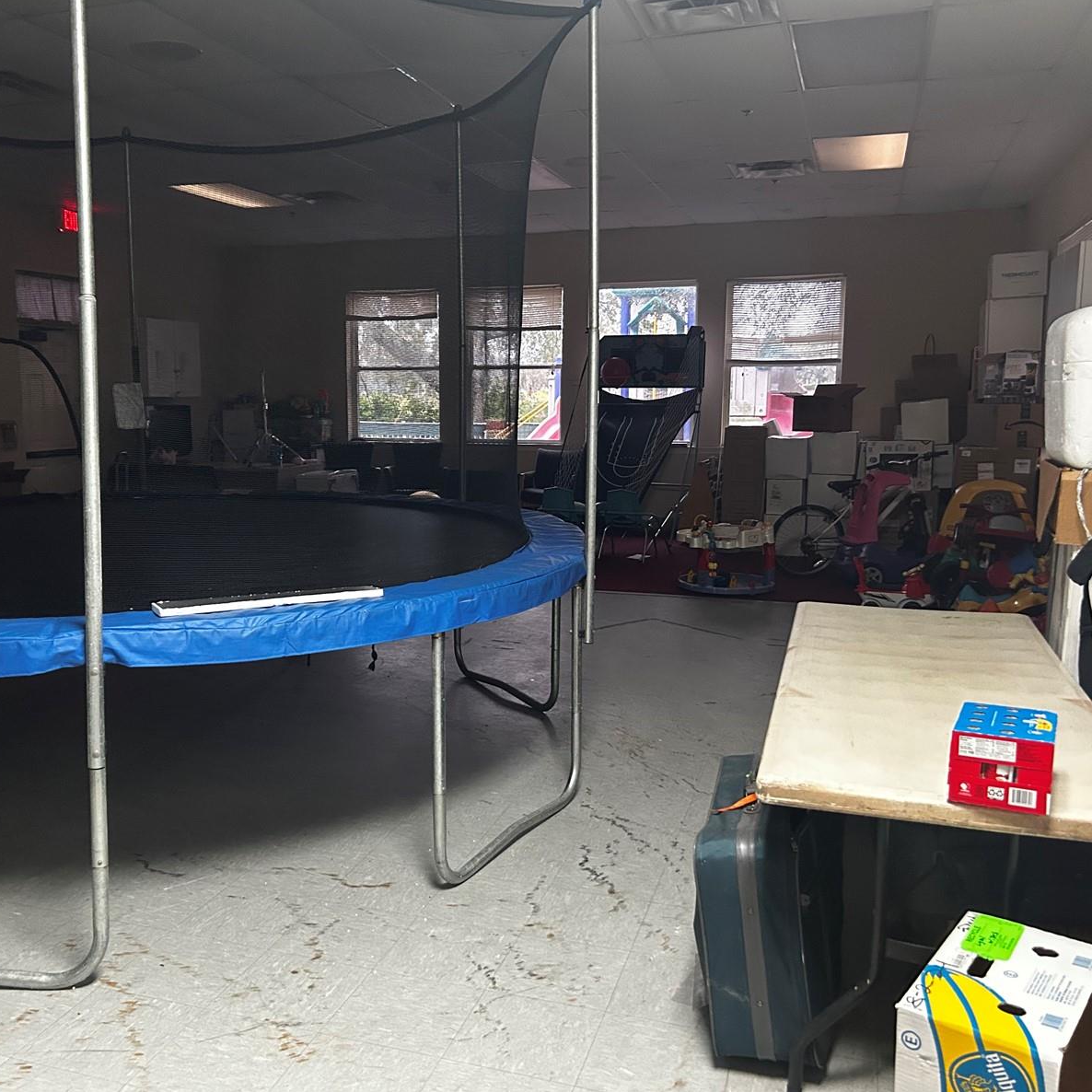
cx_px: 459
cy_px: 543
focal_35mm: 31
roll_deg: +0.6
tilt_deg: -6.9
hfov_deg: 52.3
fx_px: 1106
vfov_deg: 52.5
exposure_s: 1/40
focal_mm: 5.7
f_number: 1.5
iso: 500
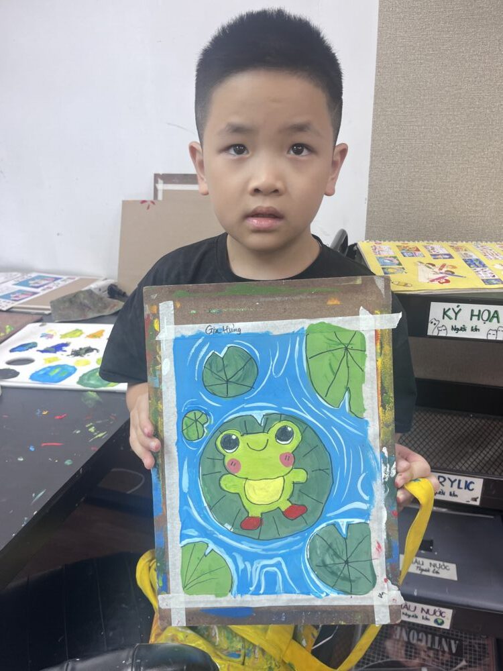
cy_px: 336
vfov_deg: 67.3
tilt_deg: -24.2
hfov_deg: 53.1
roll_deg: +1.4
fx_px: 504
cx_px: 252
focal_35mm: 26
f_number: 1.6
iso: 125
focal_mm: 5.1
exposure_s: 1/121
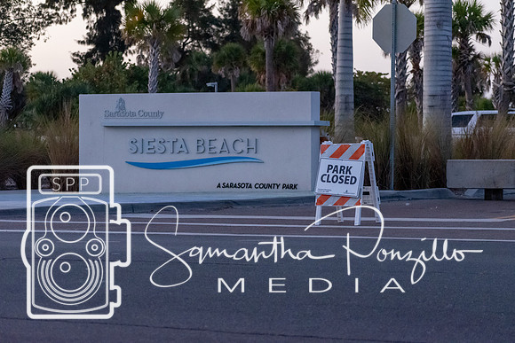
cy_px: 172
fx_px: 2058
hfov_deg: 14.3
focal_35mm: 144
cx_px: 258
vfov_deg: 9.5
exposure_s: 1/125
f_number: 4.8
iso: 5000
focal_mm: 95
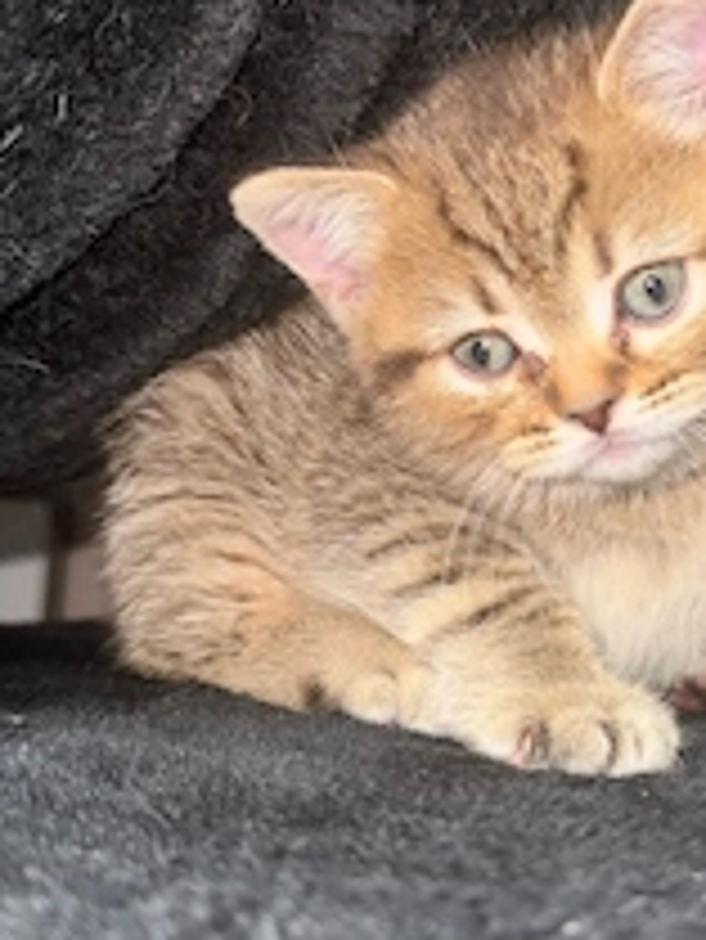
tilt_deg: +2.6
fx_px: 1250
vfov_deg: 41.2
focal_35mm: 46
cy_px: 513
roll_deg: -3.0
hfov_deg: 30.8
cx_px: 567
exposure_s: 1/4
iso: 64
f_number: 1.78
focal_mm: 6.76
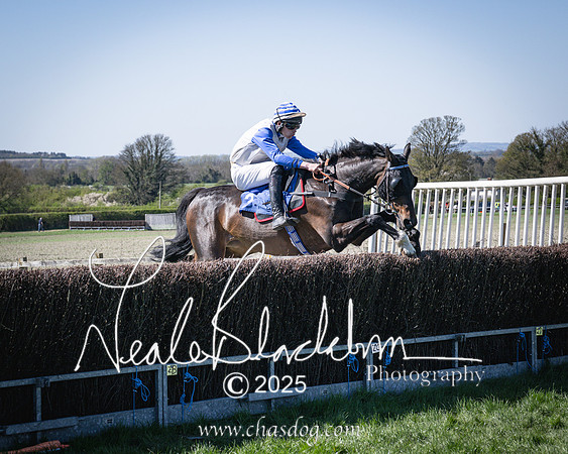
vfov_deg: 15.1
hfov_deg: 18.8
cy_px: 219
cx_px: 286
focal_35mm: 102
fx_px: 1712
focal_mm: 70
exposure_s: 1/2000
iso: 250
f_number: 5
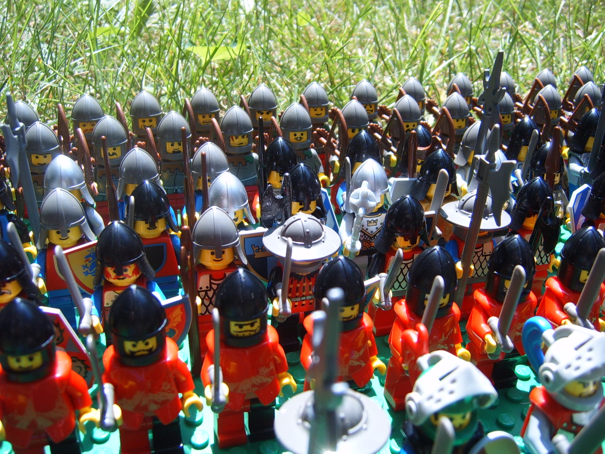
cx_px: 302
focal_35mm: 37
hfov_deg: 50.1
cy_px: 227
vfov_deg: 38.7
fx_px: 647
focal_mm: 6.2
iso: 63
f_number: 2.9
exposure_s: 1/350
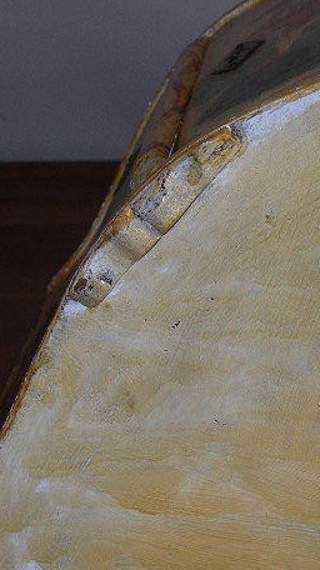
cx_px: 304
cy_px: 384
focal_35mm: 93
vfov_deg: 22.8
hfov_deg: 12.9
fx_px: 1405
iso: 50
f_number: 2.8
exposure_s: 1/60.1
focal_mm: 7.8
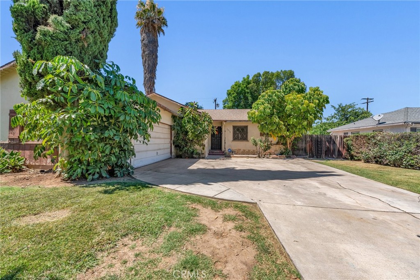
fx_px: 163
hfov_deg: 104.2
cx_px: 210
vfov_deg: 81.2
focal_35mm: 14
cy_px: 140
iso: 100
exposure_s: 1/250
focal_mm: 14
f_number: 8
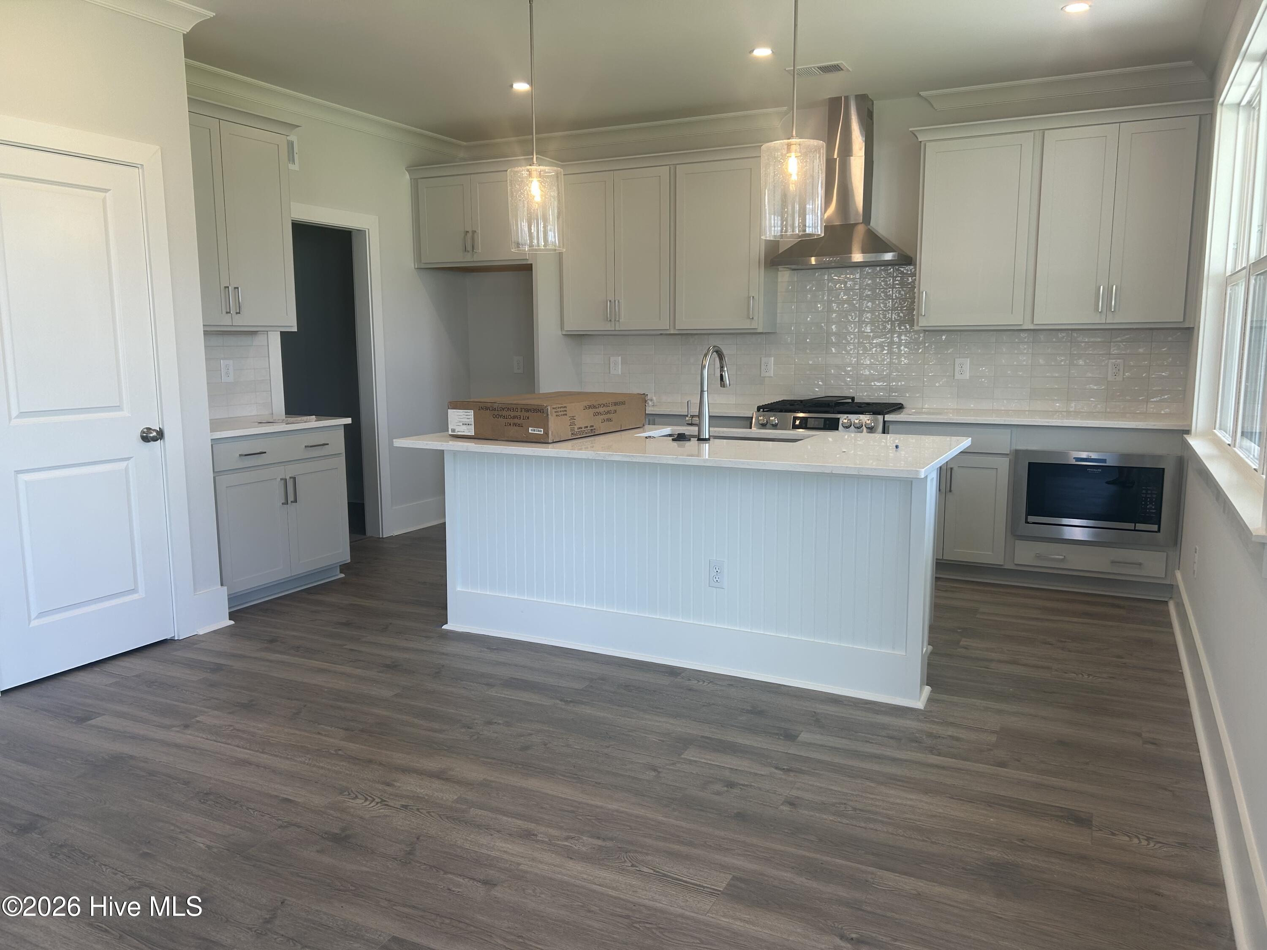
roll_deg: +0.7
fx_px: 952
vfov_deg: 53.1
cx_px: 634
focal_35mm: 26
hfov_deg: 67.3
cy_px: 475
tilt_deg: -8.5
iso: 40
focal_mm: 5.7
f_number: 1.5
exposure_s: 1/120
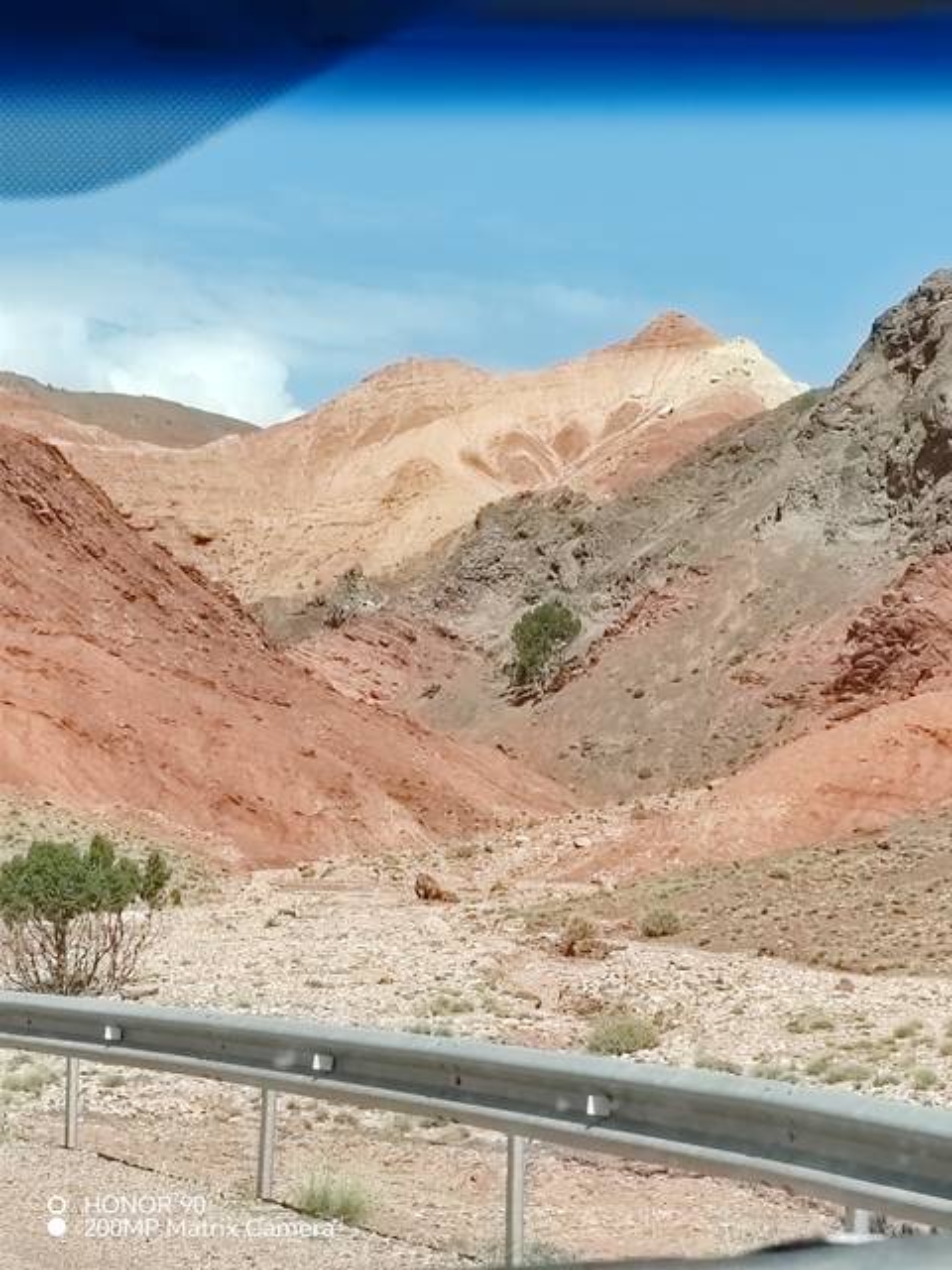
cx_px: 476
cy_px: 635
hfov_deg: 10.4
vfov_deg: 13.8
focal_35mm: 143
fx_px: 5244
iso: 50
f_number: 1.9
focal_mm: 6.12
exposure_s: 1/440
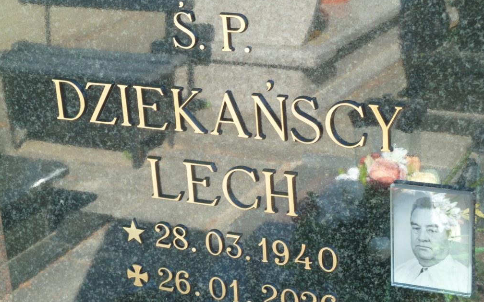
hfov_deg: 24.6
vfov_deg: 15.5
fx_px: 1108
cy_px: 181
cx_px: 244
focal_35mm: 84
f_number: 4.2
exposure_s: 1/40
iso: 100
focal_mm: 12.8
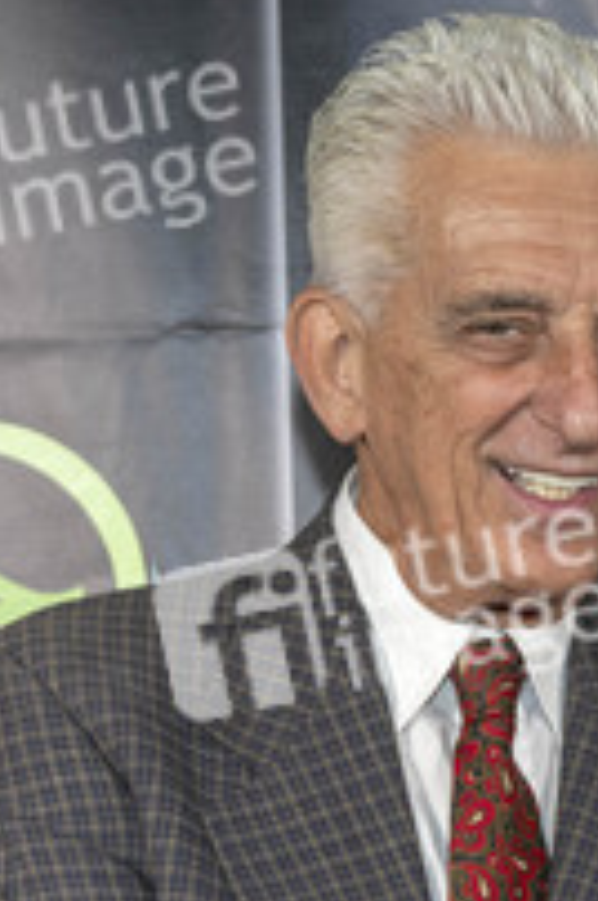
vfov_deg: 15.7
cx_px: 513
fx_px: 3225
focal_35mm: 129
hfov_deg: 10.5
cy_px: 839
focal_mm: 65
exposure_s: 1/200
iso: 800
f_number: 5.6
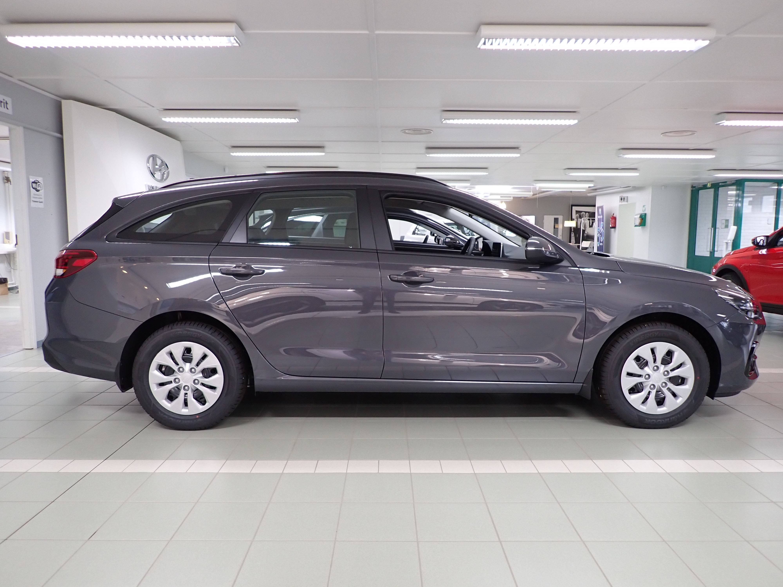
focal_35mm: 25
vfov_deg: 54.9
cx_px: 392
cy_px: 294
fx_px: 565
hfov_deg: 69.4
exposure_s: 1/50
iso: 200
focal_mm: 4.5
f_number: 2
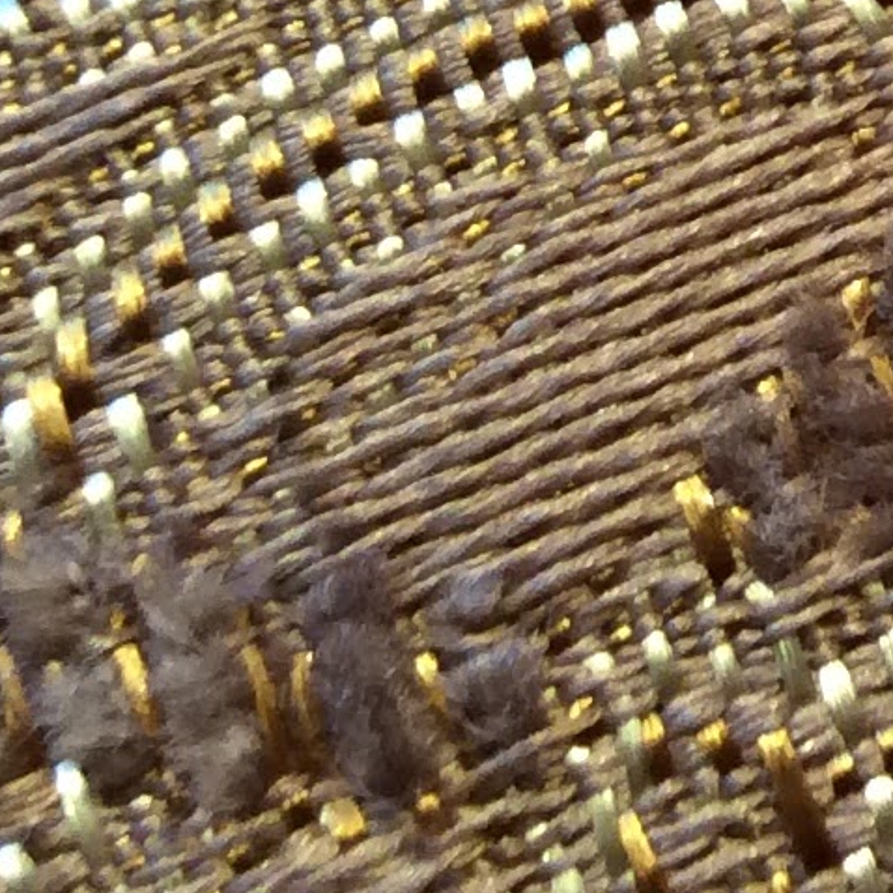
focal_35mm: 153
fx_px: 4466
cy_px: -796
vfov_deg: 10.6
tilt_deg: -69.4
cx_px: 1758
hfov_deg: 10.5
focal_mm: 3.3
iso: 64
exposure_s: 1/25
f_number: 2.4
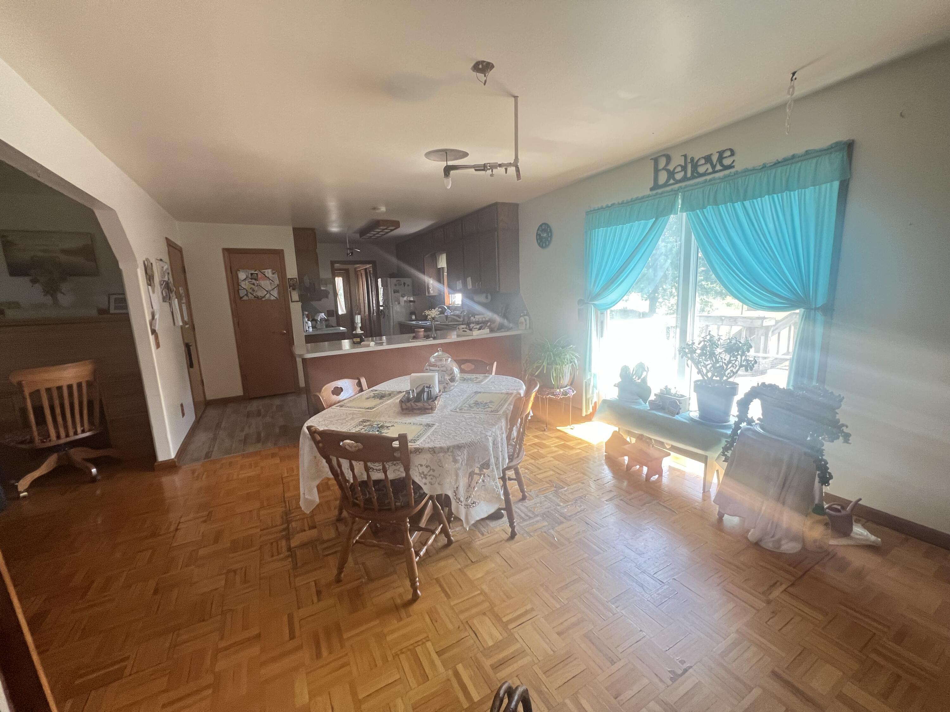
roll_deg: +2.7
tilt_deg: -9.1
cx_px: 475
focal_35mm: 13
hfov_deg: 106.2
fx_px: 357
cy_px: 356
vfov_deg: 89.9
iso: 250
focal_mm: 1.57
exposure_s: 1/65
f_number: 1.8
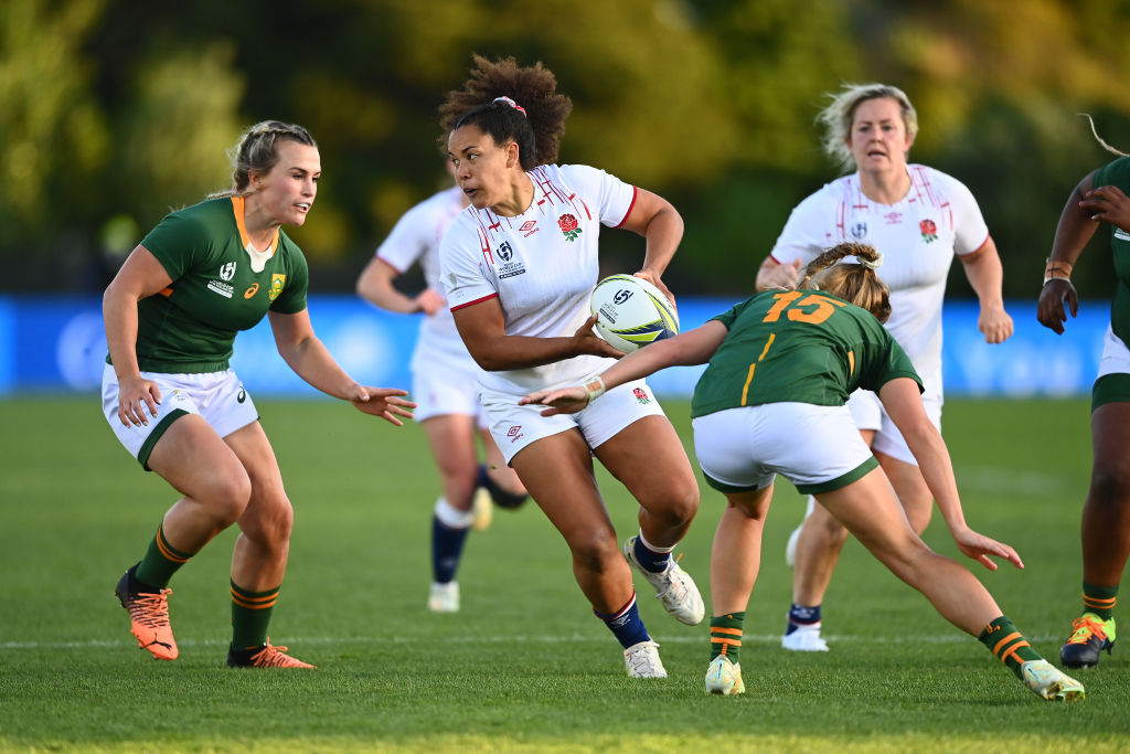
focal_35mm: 400
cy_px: 377
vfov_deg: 3.4
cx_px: 565
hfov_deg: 5.2
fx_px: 12556
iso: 1000
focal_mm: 400
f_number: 2.8
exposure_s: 1/2500
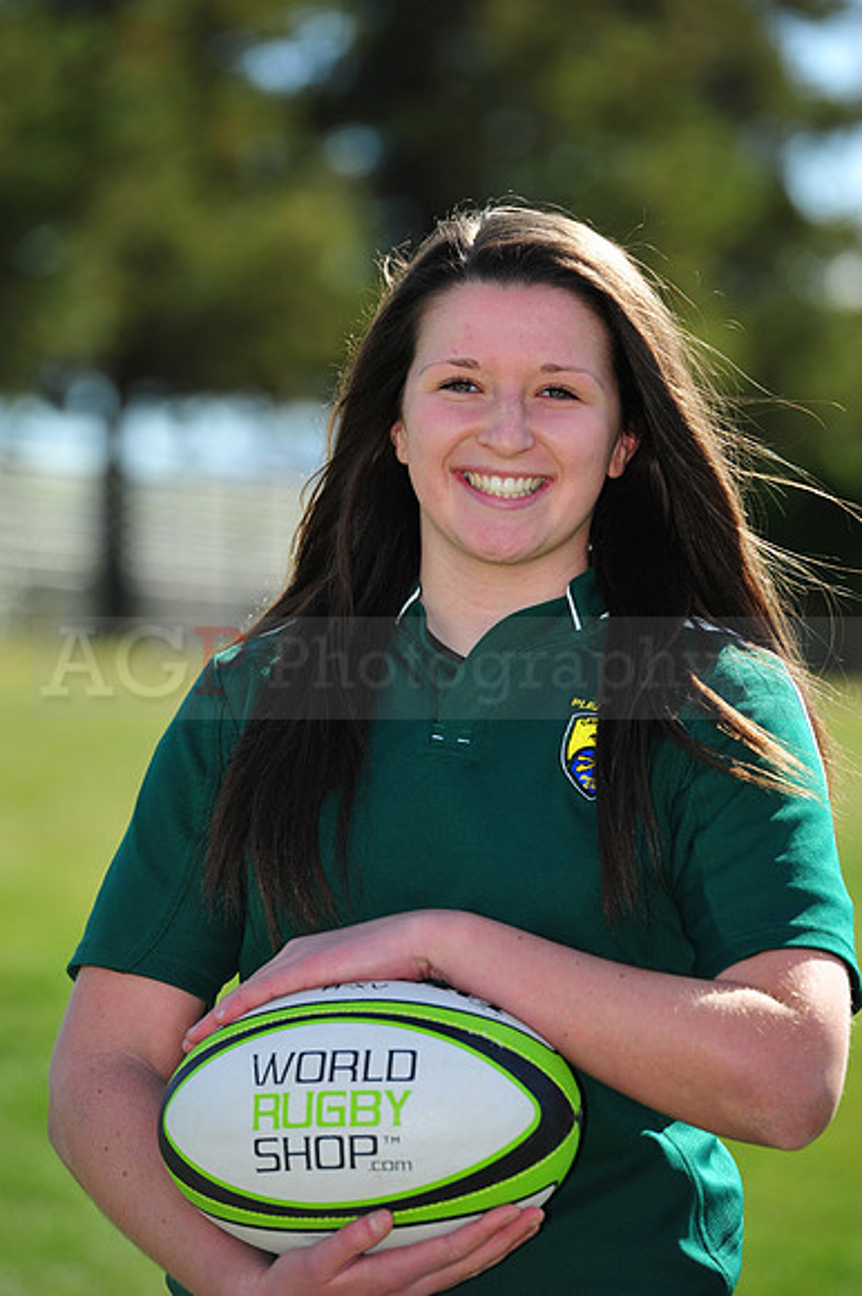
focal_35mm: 200
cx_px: 431
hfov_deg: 6.9
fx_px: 7191
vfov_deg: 10.3
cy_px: 648
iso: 200
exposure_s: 1/640
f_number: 4.5
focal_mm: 200
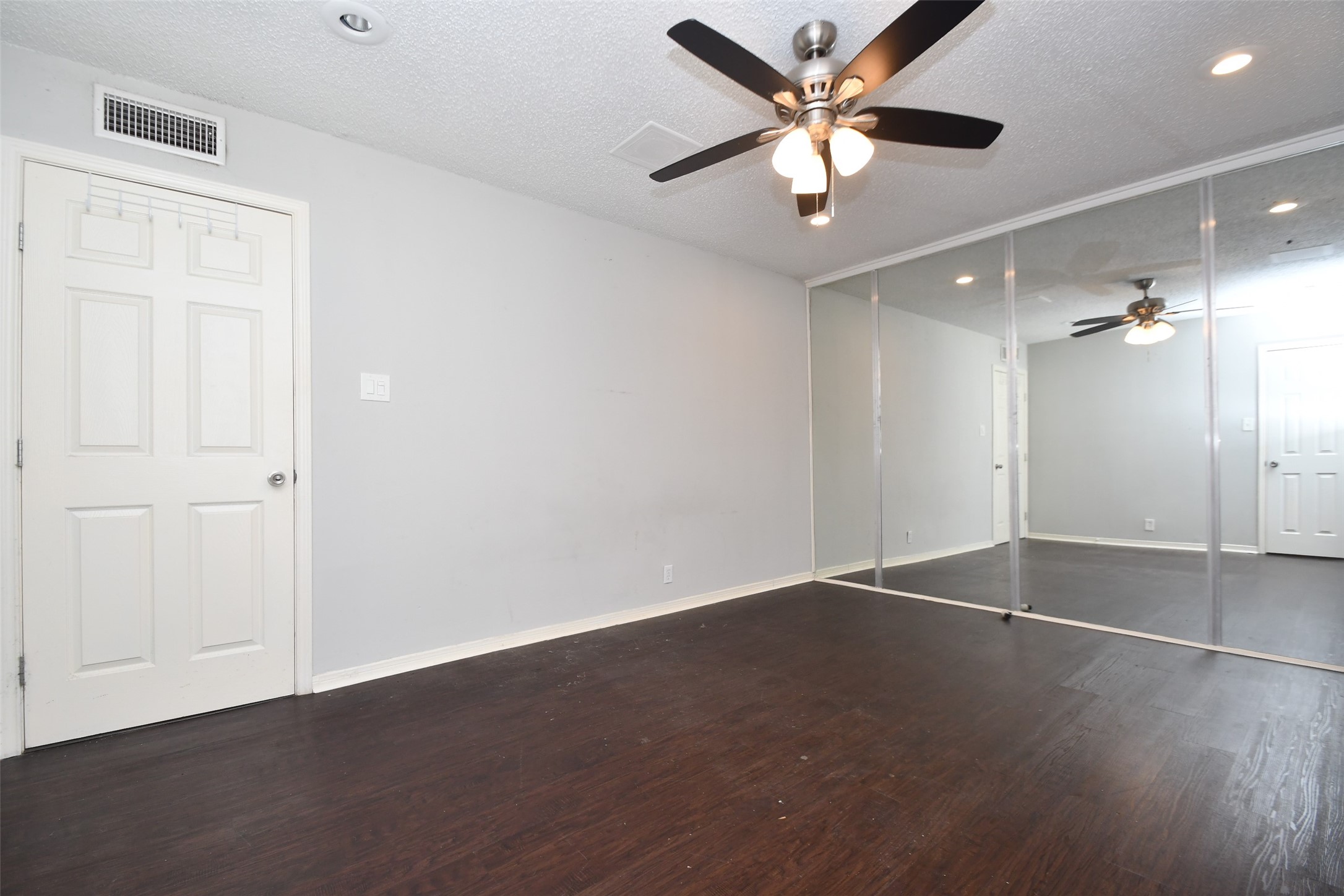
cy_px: 448
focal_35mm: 15
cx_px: 672
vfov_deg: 77.3
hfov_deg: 100.4
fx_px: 560
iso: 500
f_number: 5.6
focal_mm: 10
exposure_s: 1/80
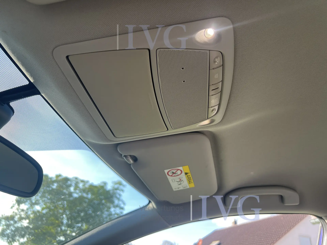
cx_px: 164
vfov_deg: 53.1
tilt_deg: +30.7
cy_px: 122
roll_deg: -5.2
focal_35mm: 26
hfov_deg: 67.3
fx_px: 246
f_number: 1.5
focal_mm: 5.7
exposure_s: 1/402
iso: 50
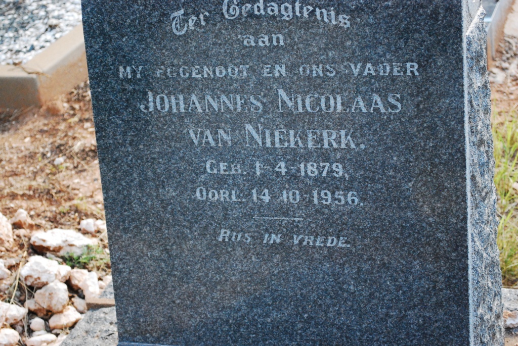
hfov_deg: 27.0
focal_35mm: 75
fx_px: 1080
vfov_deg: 18.2
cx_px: 259
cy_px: 173
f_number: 5.6
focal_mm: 50
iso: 1600
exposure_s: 1/400
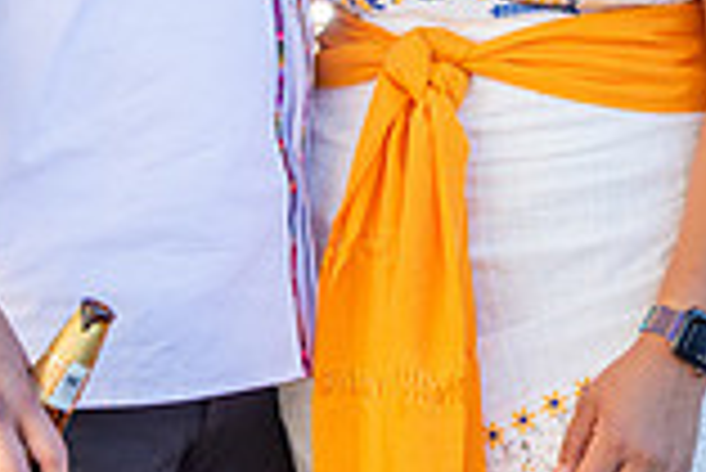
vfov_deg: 7.7
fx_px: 3474
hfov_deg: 11.6
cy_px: -191
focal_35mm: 177
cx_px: 342
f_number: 5.6
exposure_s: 1/200
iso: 400
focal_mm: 48
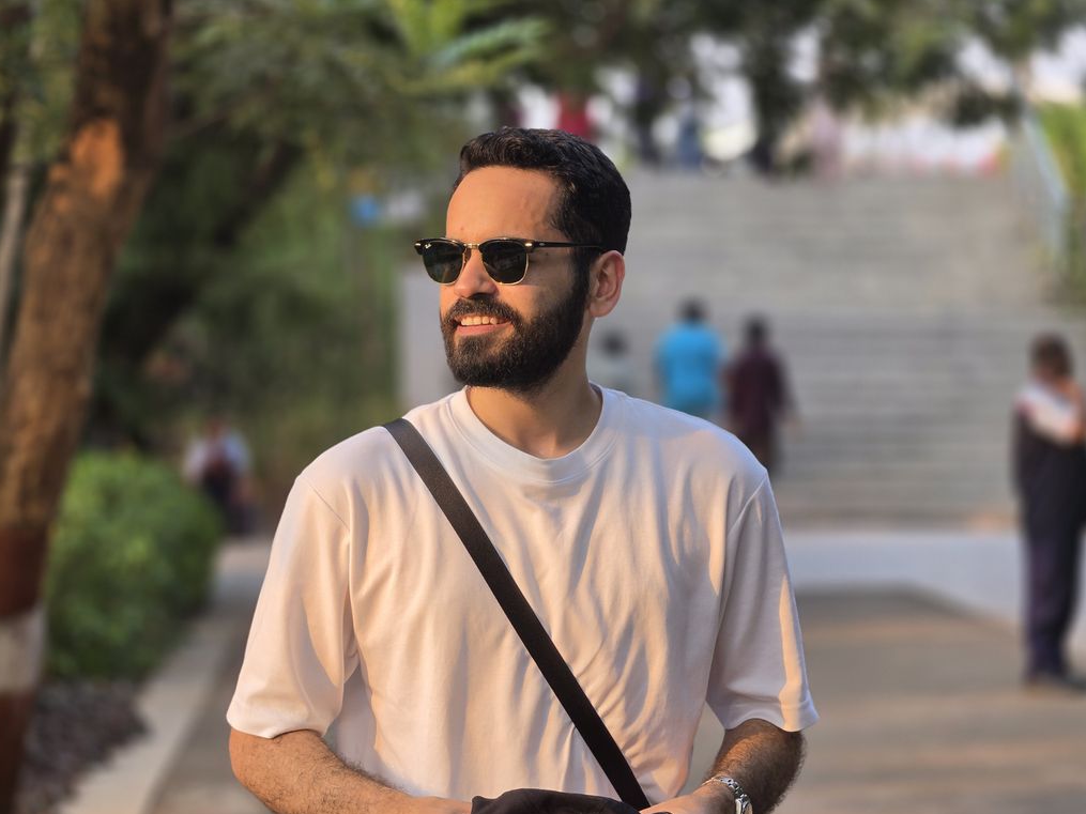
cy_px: 446
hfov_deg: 14.5
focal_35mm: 136
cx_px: 548
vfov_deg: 10.9
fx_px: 4266
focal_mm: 18.6
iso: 32
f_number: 2.9
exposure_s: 1/100
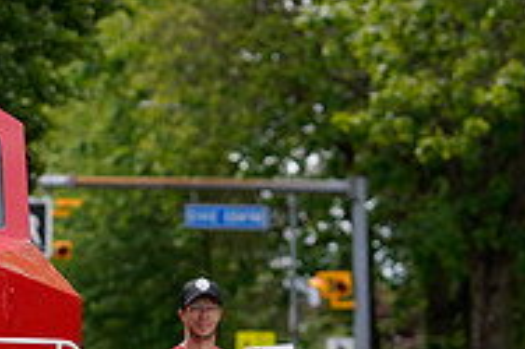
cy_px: 376
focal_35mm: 244
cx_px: -134
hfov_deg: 8.3
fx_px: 3555
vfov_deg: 5.6
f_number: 3.2
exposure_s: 1/400
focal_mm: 79
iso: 160
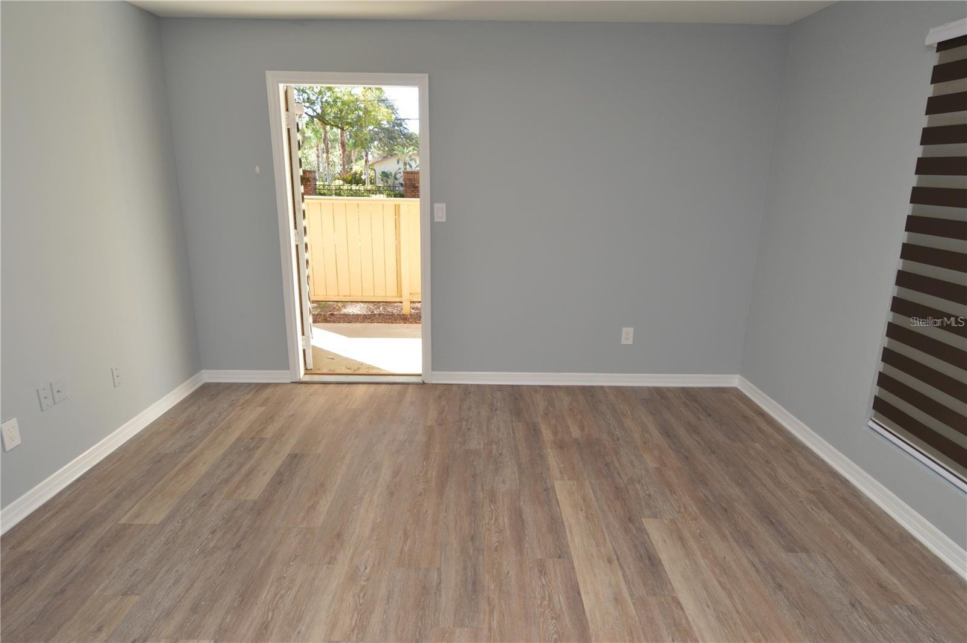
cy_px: 322
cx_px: 484
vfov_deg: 67.3
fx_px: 483
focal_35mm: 18
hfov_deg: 90.1
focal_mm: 12
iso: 400
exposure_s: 1/125
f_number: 5.6
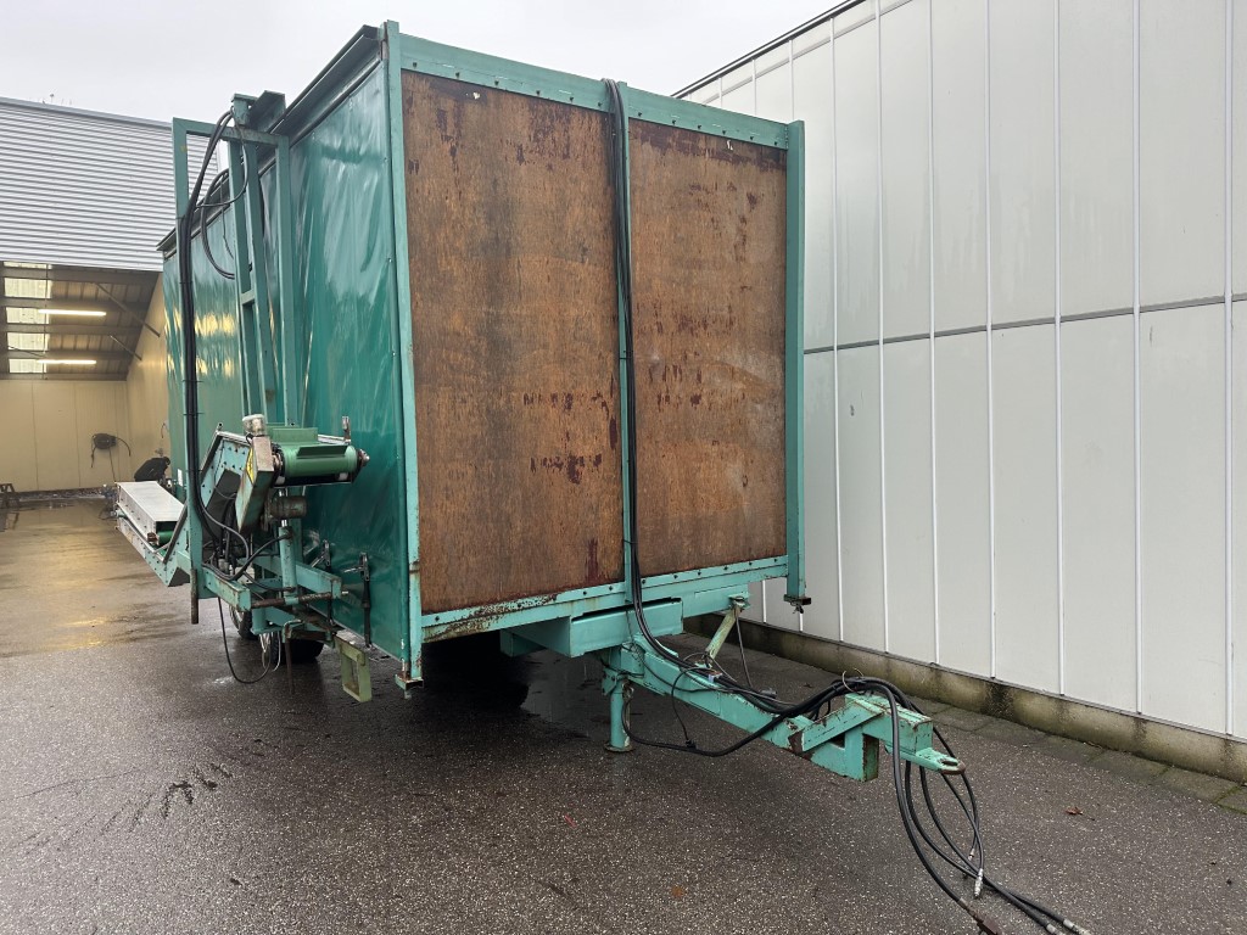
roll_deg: +1.4
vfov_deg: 56.8
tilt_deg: -2.0
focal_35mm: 24
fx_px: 865
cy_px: 468
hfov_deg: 71.6
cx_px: 624
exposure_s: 1/121
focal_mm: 6.86
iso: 80
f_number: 1.78
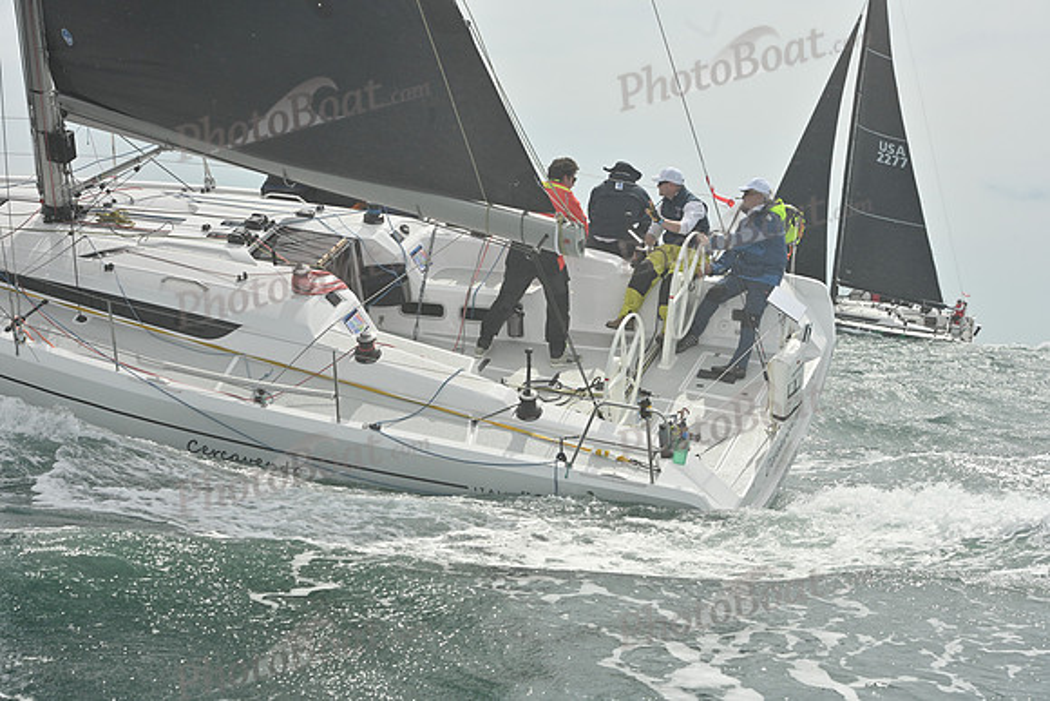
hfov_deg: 28.8
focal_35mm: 70
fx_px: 2042
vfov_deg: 19.5
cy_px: 350
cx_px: 525
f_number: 11
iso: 320
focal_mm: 70
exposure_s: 1/1250
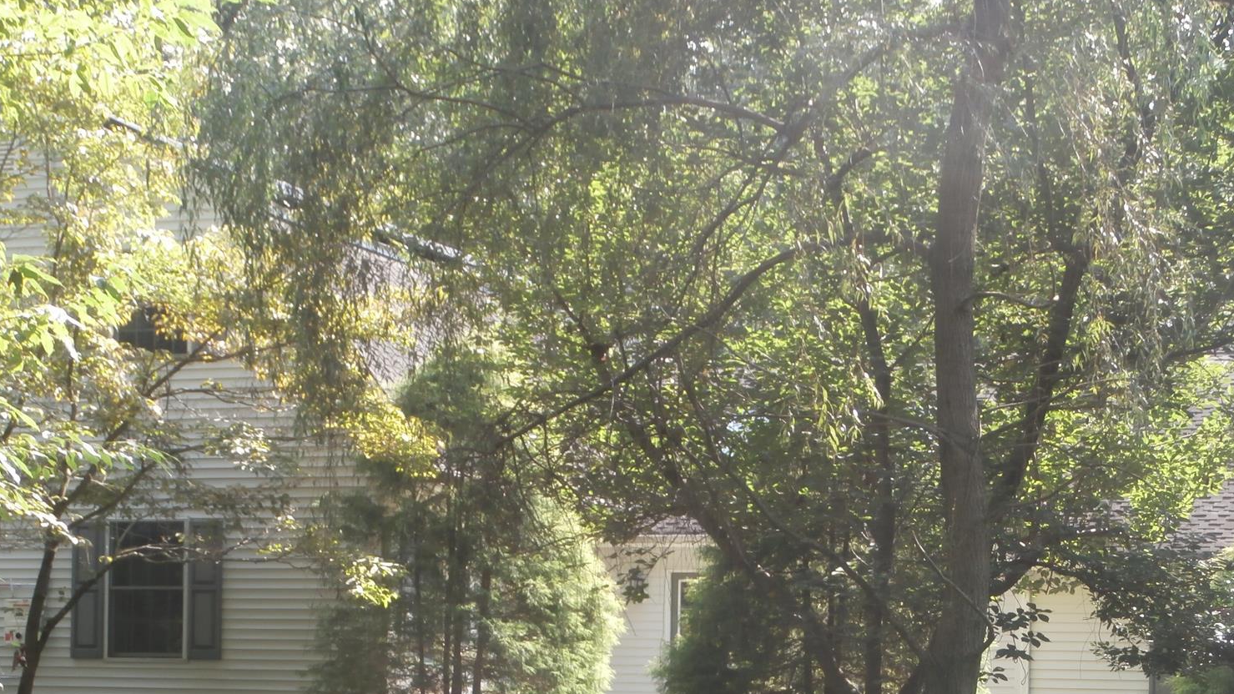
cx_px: 703
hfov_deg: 24.7
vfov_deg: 13.9
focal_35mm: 86
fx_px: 2814
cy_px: 624
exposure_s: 1/80
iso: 100
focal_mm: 10.11
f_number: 4.5
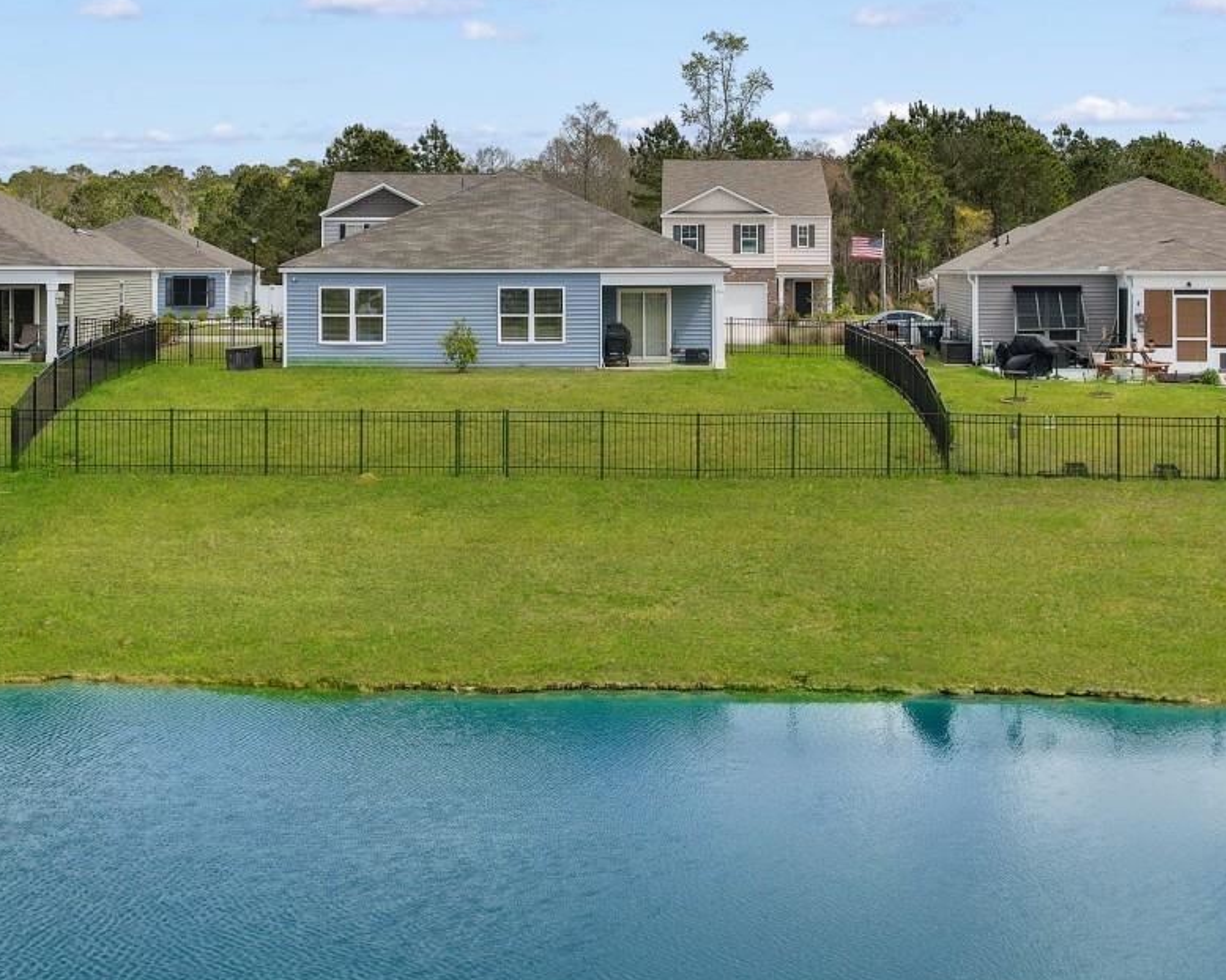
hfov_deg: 42.9
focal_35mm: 43
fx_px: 1560
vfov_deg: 34.1
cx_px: 563
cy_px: 235
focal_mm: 8.38
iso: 130
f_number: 2.8
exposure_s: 1/1000
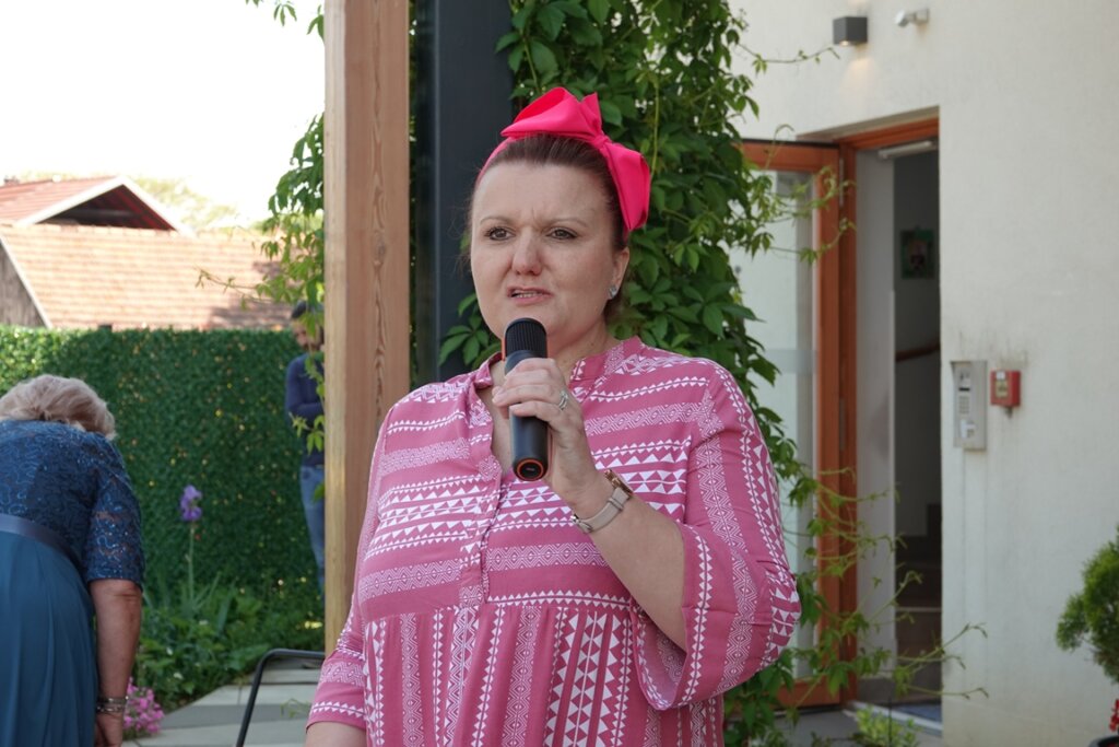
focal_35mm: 65
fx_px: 2021
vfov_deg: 20.9
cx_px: 560
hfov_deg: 31.0
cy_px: 374
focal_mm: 23.95
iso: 100
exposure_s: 1/160
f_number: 3.5
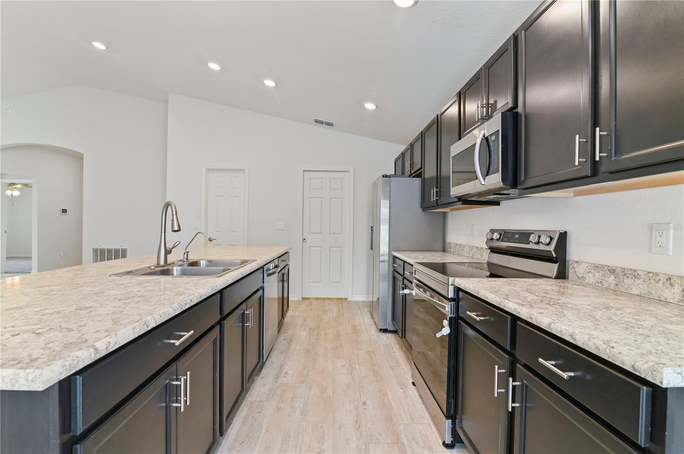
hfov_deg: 96.8
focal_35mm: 16
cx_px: 342
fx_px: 304
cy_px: 227
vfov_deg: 73.6
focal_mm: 16
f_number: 8
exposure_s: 1/5
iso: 100
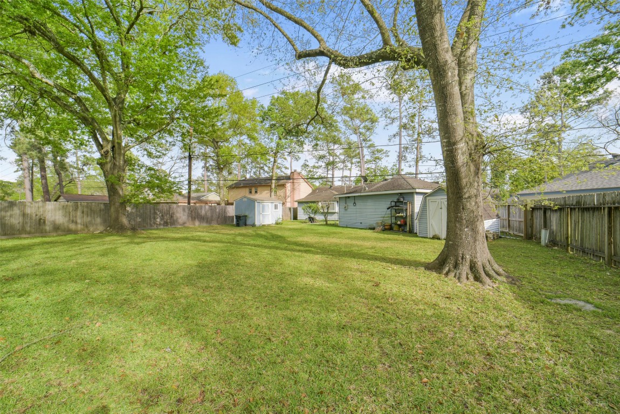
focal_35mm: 14
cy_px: 207
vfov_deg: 81.3
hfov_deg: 104.2
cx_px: 310
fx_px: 241
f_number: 11
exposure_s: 1/400
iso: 500
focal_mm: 14
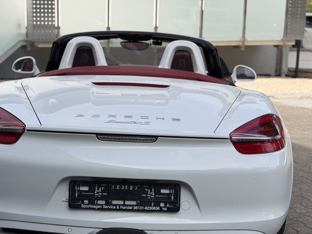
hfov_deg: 27.0
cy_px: 133
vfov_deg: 20.4
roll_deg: +0.3
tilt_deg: -10.8
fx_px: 649
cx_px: 128
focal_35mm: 72
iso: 64
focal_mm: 6.76
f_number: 1.78
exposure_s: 1/2033
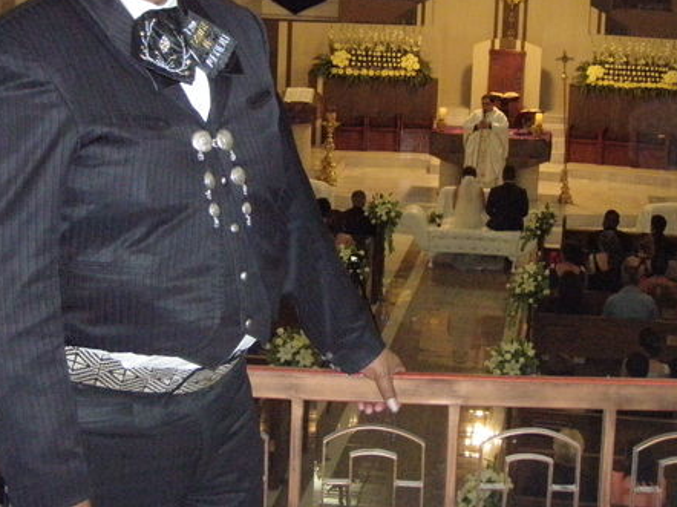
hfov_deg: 23.3
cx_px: 383
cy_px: 164
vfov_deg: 17.5
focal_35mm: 84
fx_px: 1642
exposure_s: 1/40
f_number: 4.2
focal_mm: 10.28
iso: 800
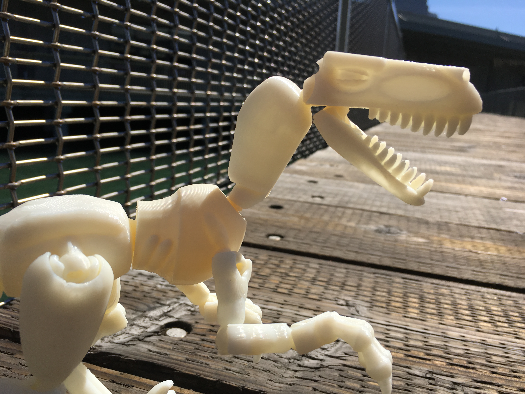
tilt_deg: -11.2
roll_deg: -4.2
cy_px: 197
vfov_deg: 48.2
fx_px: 440
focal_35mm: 29
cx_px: 262
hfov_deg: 61.7
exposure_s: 1/2404
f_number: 2.2
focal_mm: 4.15
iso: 25
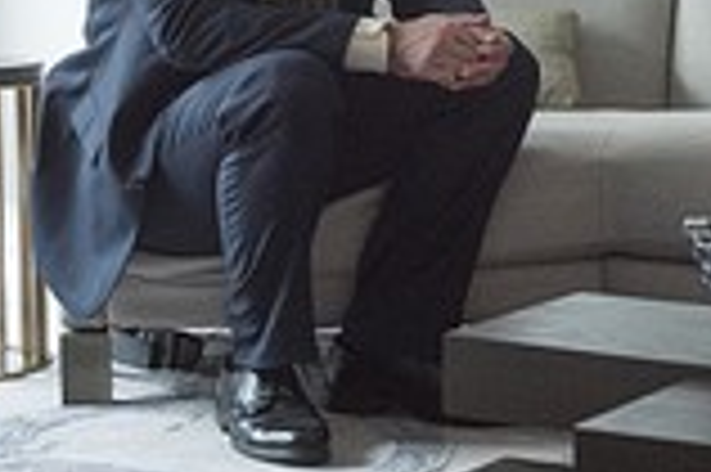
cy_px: 34
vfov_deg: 11.3
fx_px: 2368
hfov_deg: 17.1
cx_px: 338
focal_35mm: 120
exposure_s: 1/125
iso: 2000
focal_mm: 38
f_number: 3.5
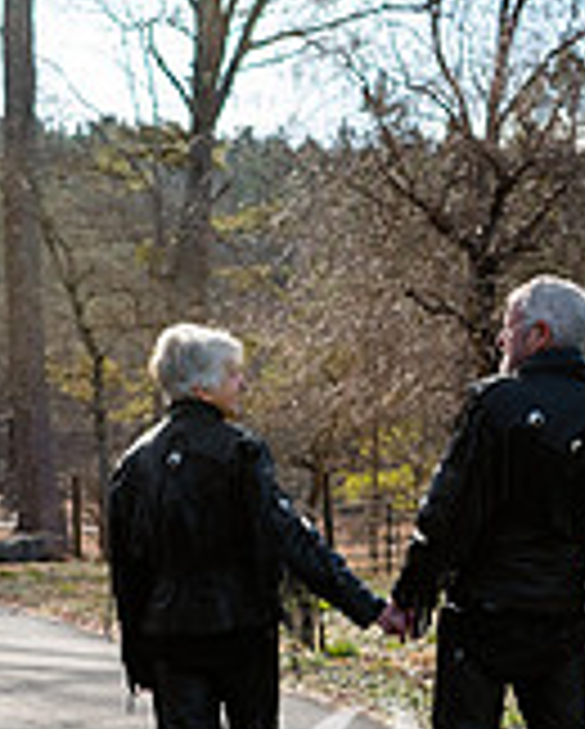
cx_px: 288
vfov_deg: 16.8
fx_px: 2463
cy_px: 470
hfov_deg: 13.5
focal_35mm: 114
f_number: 3.2
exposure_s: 1/2500
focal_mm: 34
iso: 450
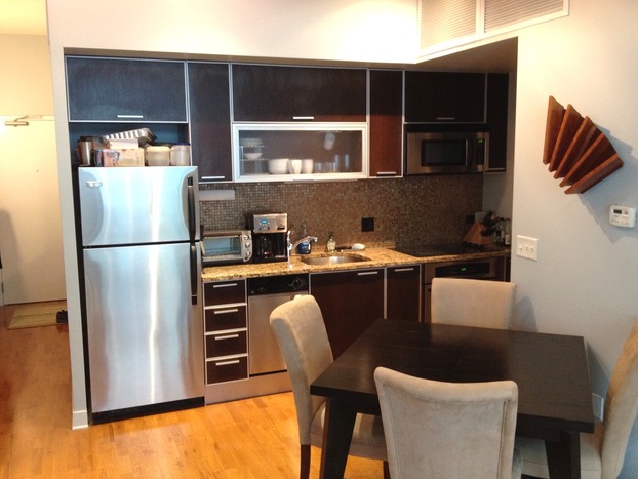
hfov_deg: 51.3
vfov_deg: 39.7
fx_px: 664
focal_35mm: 36
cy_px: 234
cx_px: 321
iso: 250
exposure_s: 1/20
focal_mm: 4.28
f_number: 2.4
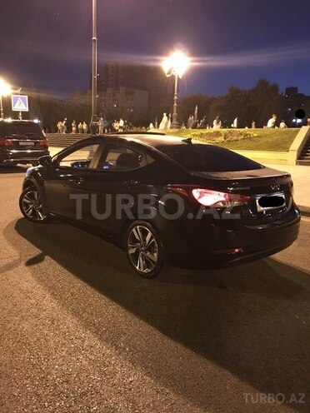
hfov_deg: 49.7
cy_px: 206
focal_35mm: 28
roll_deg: -1.5
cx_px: 155
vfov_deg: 63.4
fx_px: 334
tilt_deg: -9.2
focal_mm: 3.99
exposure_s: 1/4
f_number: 1.8
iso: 100
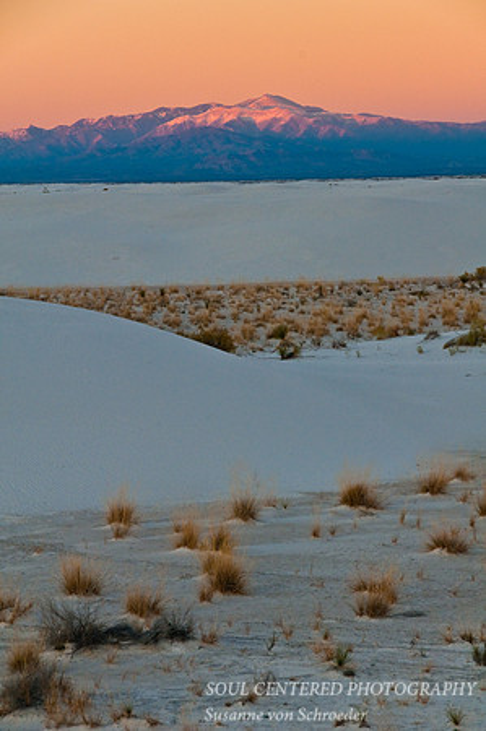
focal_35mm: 158
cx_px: 243
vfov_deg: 13.1
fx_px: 3197
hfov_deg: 8.7
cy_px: 366
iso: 400
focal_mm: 105
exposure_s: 1/90
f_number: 11
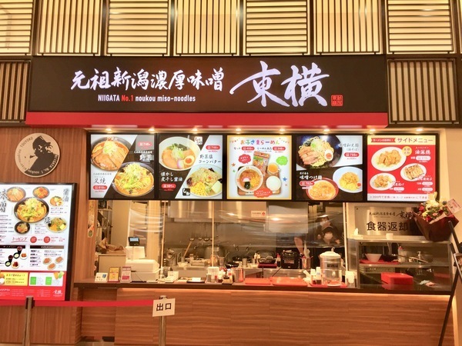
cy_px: 173
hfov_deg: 61.7
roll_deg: -2.0
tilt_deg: +8.5
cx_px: 231
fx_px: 387
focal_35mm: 29
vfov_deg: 48.2
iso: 50
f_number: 2.2
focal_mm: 4.15
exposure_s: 1/120
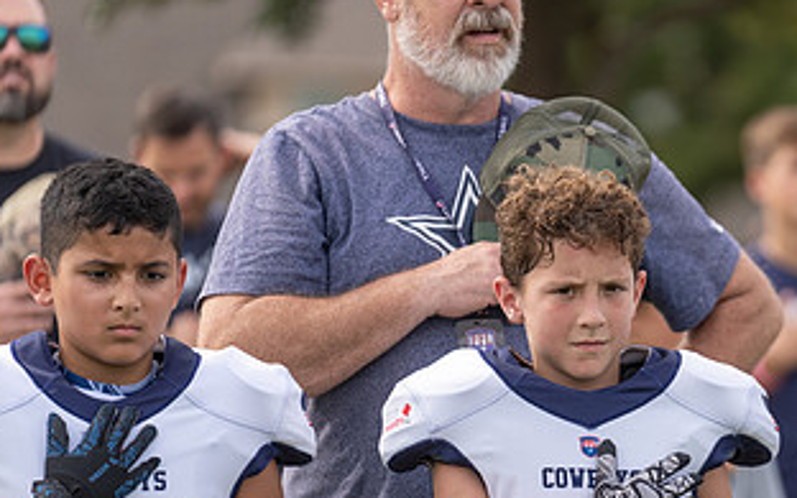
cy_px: 458
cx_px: 621
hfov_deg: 5.5
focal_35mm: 379
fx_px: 8232
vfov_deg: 3.5
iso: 160
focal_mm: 200
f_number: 2.8
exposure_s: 1/1250
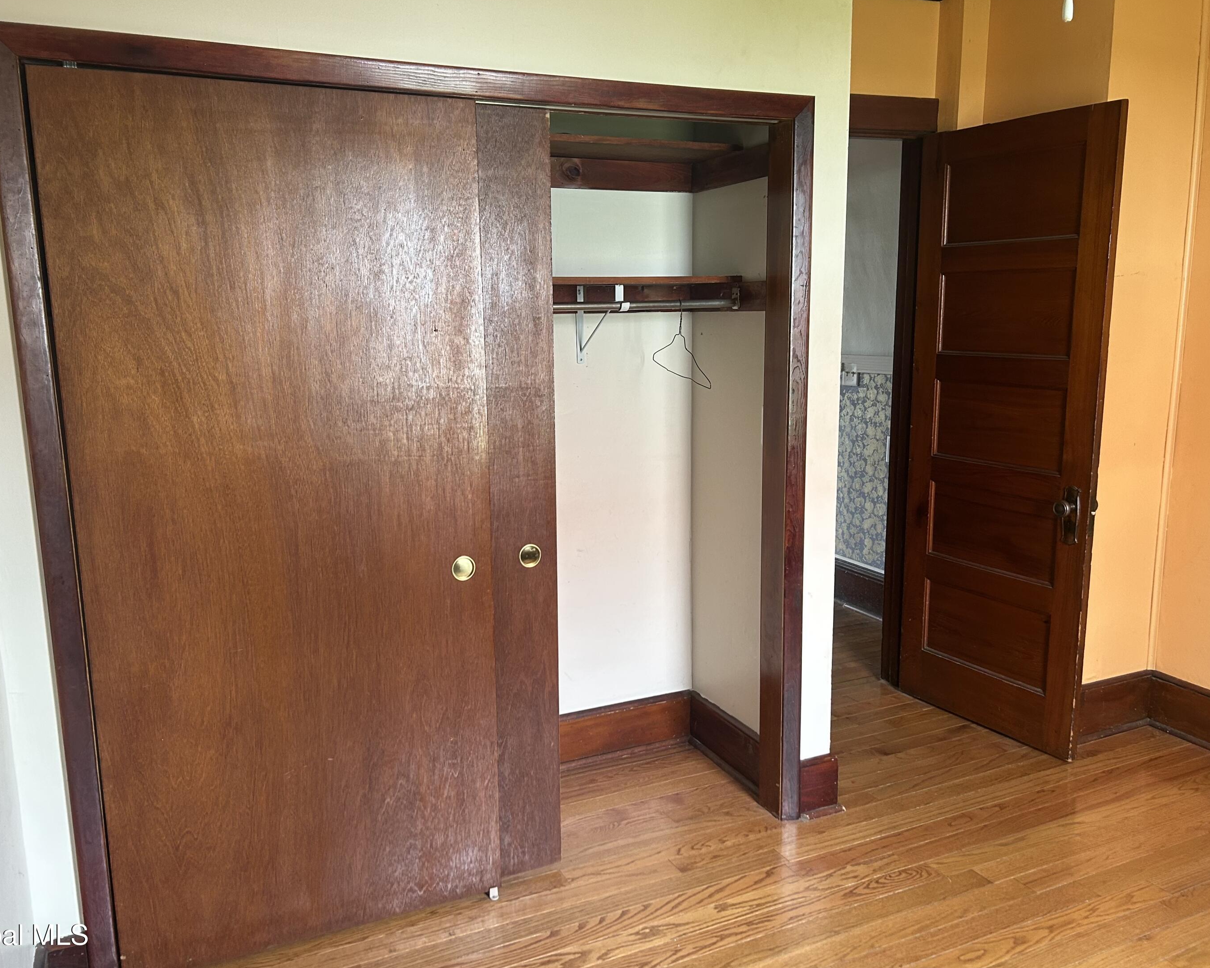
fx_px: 1003
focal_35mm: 28
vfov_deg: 51.5
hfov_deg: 62.2
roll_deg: +1.3
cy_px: 480
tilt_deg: -10.2
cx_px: 608
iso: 125
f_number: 1.5
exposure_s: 1/60
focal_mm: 5.7
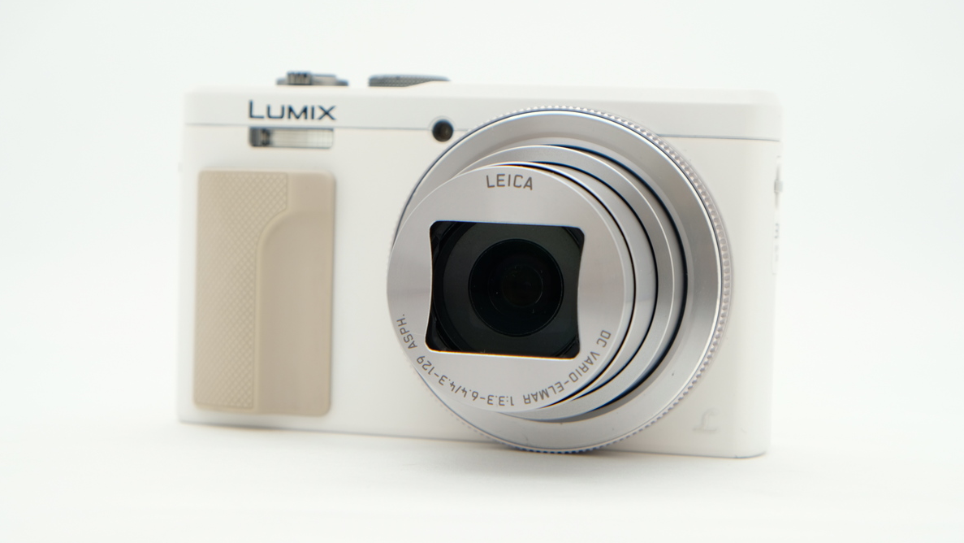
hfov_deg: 29.0
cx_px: 482
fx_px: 1866
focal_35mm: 73
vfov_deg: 16.5
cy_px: 256
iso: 200
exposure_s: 1/125
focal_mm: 46.3
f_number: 8
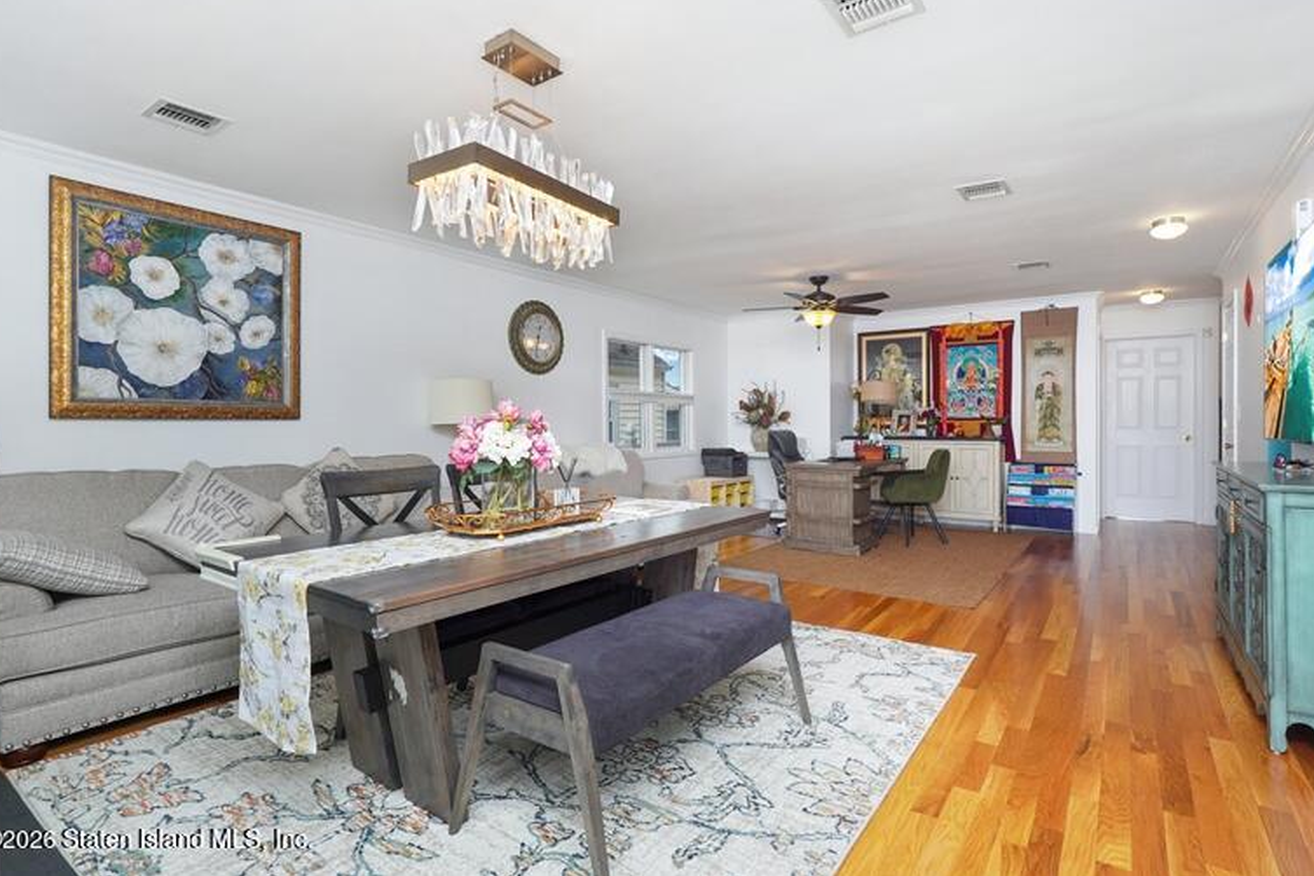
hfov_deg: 91.5
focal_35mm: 18
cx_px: 672
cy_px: 414
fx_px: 640
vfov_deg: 68.7
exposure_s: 1/160
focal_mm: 11
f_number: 5.6
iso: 100
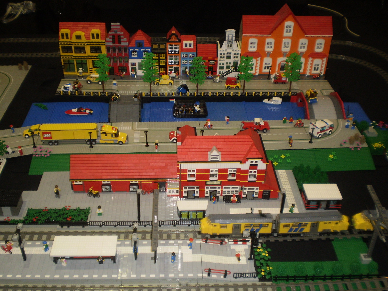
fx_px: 471
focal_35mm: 42
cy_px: 146
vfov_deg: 34.3
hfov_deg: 44.8
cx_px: 194
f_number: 3.5
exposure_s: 1/30
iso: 125
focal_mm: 7.4
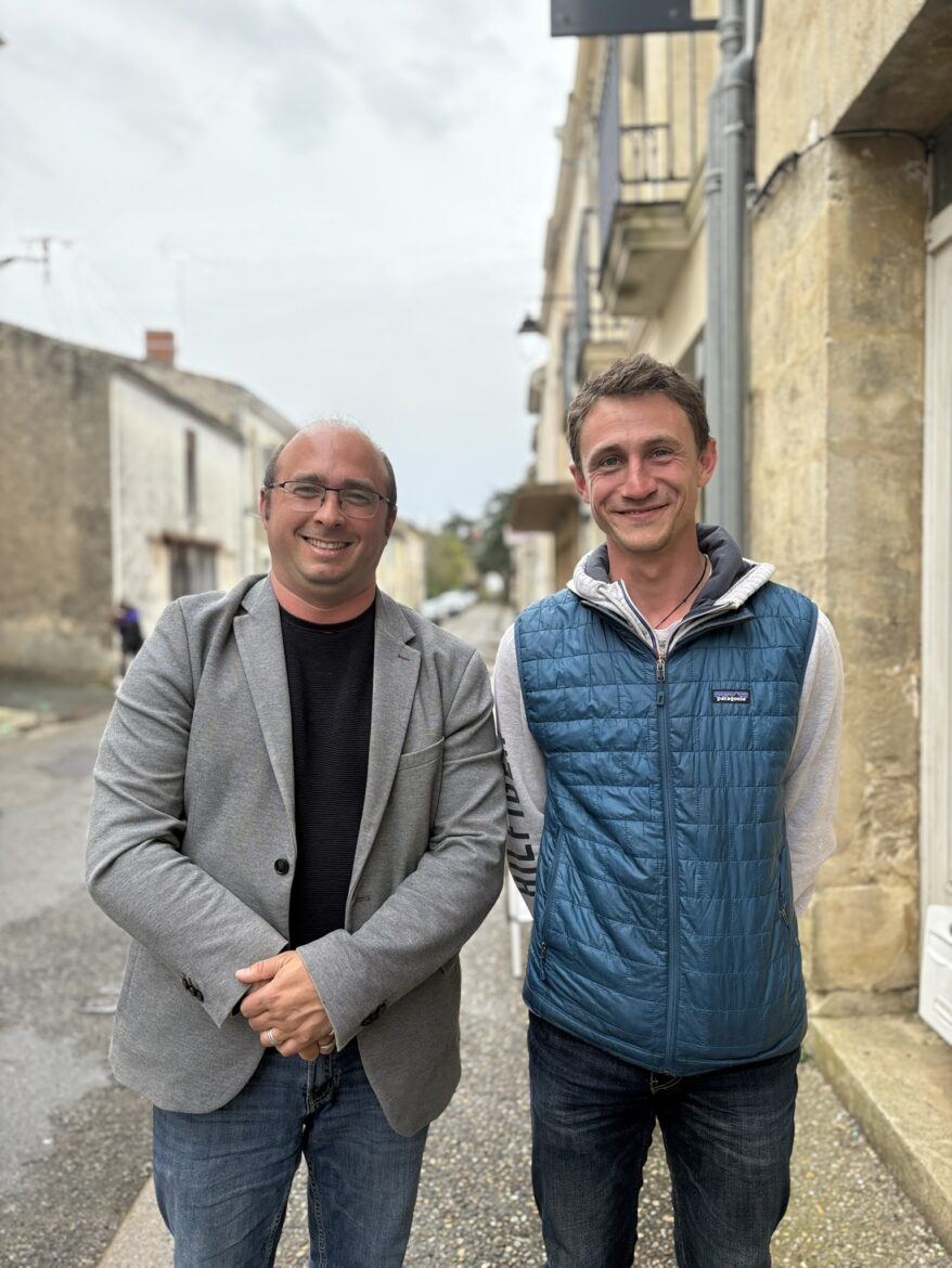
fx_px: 953
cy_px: 634
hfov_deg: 53.1
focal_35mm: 26
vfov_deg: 67.3
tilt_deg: -1.3
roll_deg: +1.1
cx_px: 476
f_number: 1.6
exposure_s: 1/801
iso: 64
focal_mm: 5.96
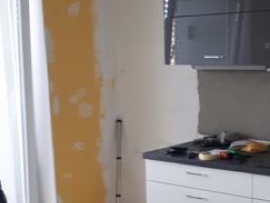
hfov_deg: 29.9
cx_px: 189
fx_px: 500
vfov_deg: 22.6
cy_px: 170
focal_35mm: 64
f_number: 1.9
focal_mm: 3.6
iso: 50
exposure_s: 1/33
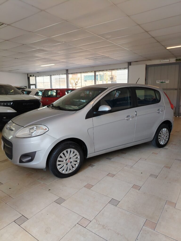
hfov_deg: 56.8
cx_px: 90
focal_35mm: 24
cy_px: 120
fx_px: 167
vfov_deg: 71.6
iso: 219
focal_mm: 5.25
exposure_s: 1/100
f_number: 1.75
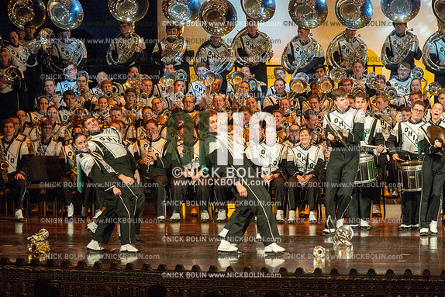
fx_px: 2497
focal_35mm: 202
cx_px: 221
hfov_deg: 10.2
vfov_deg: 6.8
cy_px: 149
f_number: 5.6
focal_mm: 200
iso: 8000
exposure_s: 1/320
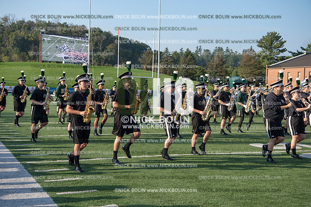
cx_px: 156
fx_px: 449
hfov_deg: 38.2
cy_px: 104
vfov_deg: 26.0
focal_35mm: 52
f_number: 5.6
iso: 100
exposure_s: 1/500
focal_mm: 52
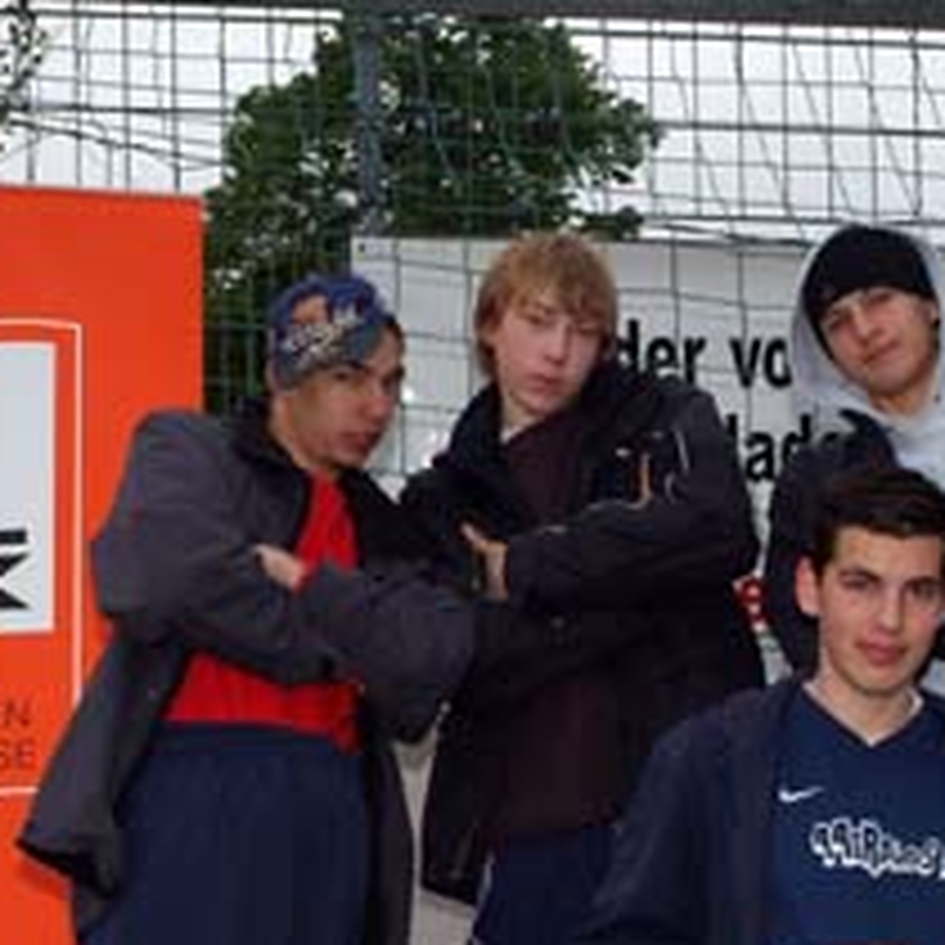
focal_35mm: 80
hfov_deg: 21.6
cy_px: 639
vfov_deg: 21.6
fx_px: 2471
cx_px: 585
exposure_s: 1/125
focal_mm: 29
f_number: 16
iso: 400
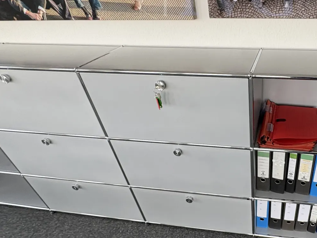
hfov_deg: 60.4
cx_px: 251
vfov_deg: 50.7
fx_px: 247
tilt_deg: -35.8
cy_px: 152
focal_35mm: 27
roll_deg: +0.0
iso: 125
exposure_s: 1/99
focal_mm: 2.22
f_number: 2.2
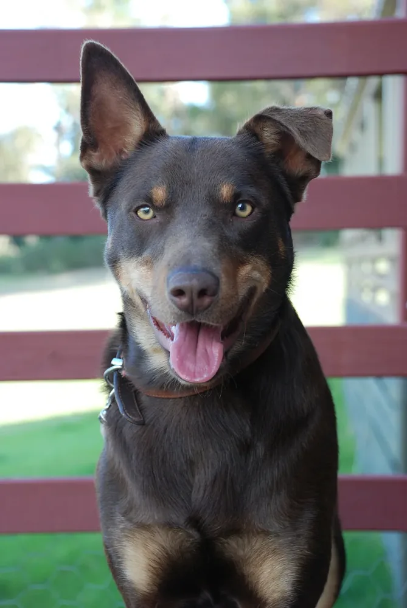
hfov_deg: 15.7
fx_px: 1472
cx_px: 204
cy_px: 304
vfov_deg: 23.4
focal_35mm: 87
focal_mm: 58
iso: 400
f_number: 5.3
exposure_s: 1/125
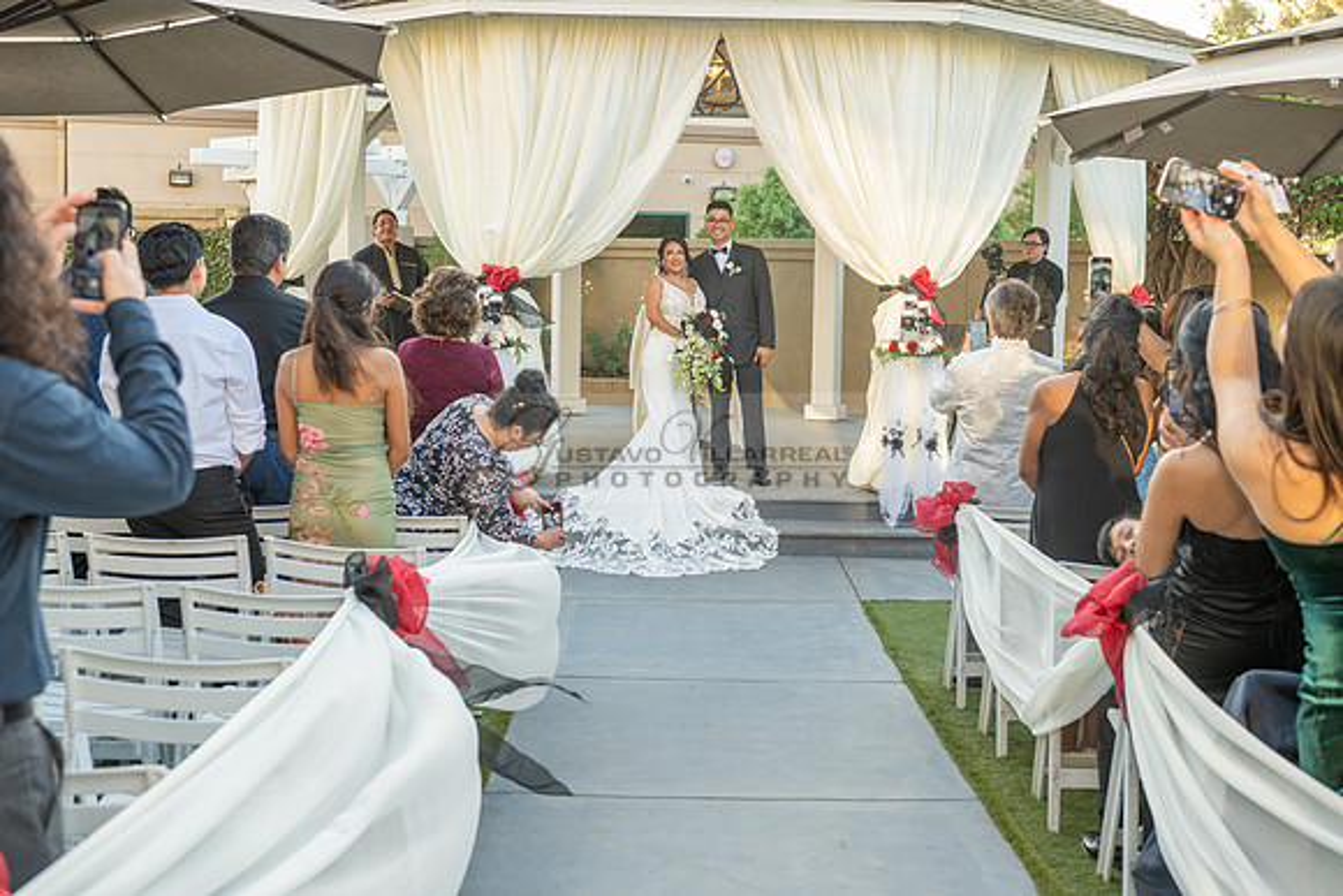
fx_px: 1791
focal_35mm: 48
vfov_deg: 28.1
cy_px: 448
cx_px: 672
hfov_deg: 41.1
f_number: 5.6
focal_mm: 48
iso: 500
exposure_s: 1/200
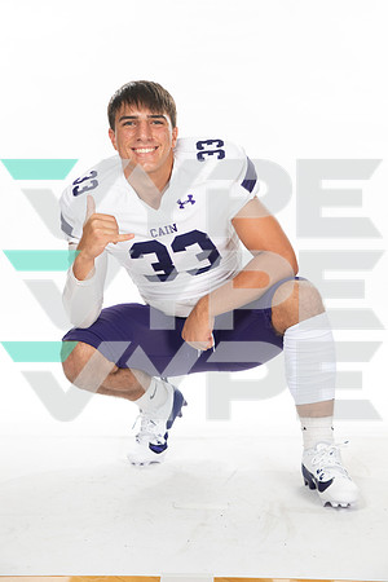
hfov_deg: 19.5
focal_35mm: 70
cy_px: 291
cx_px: 194
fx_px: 1132
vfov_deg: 28.8
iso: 800
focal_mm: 70
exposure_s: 1/320
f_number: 7.1
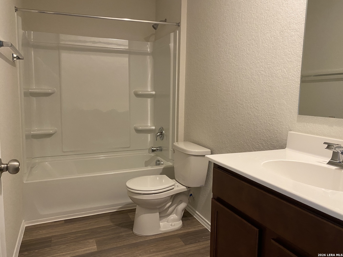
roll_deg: +0.0
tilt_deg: -6.7
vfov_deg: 53.1
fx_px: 258
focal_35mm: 26
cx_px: 172
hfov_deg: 67.3
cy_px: 128
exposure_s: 1/60
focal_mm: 4.25
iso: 200
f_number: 1.8
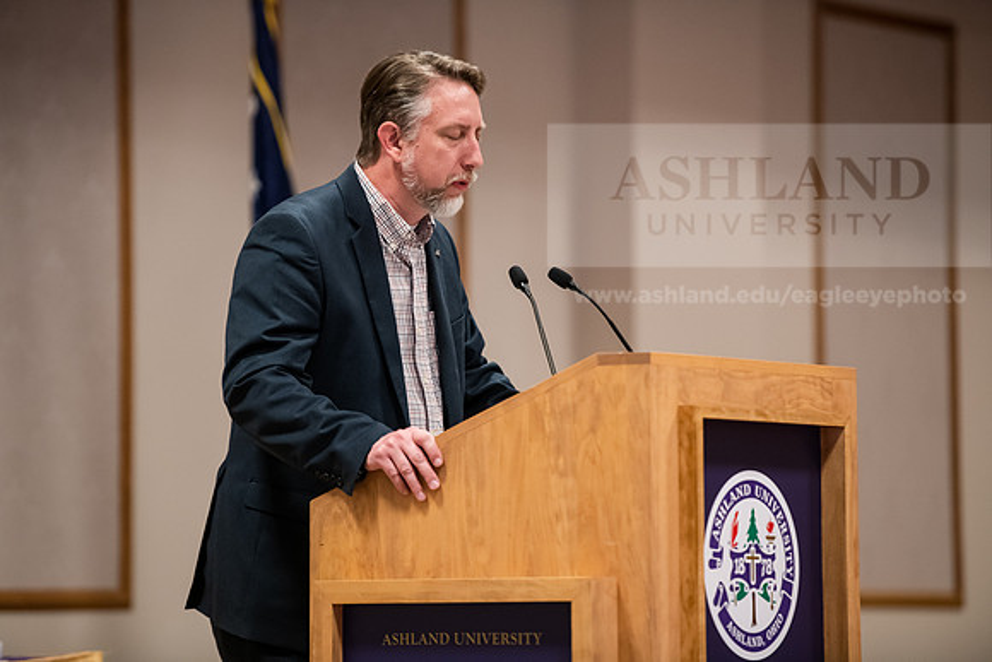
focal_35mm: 185
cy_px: 331
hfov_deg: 11.1
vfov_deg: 7.4
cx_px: 496
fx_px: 5099
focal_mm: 185
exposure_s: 1/200
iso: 2000
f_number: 2.8
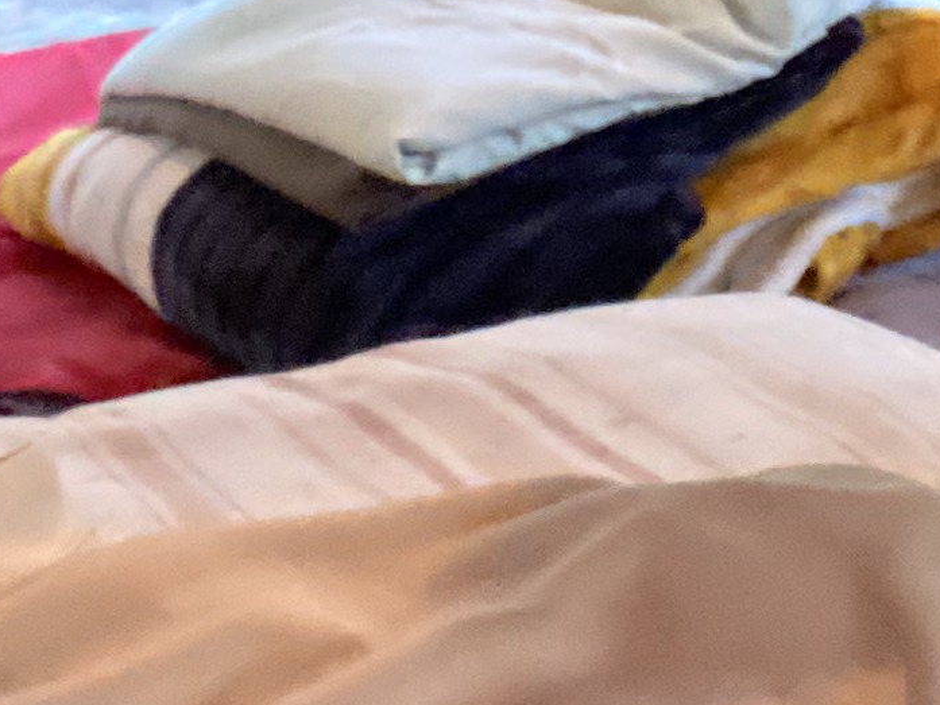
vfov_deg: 10.7
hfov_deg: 14.7
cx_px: 761
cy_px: -437
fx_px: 3612
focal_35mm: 133
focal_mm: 2.71
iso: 1250
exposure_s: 1/15
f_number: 2.2
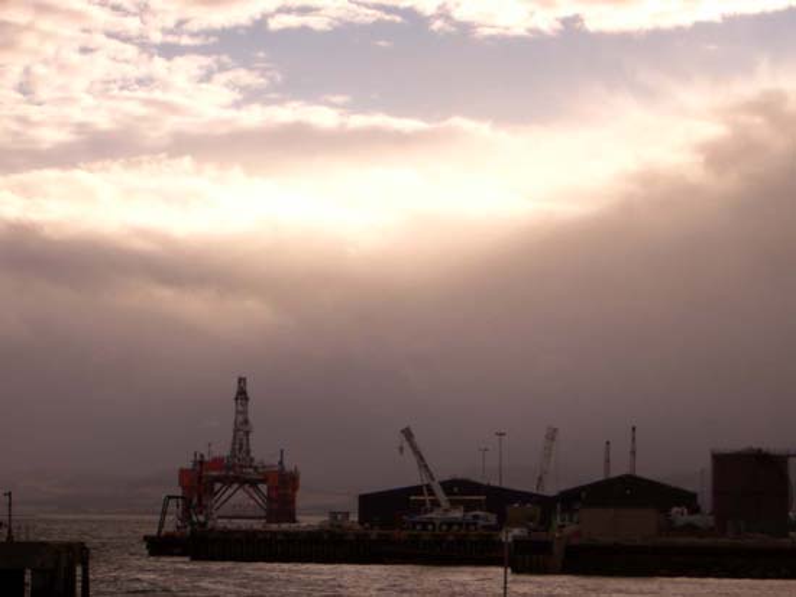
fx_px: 2416
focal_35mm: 105
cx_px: 398
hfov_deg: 18.7
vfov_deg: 14.1
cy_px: 298
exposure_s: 1/320
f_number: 7.7
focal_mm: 17.4
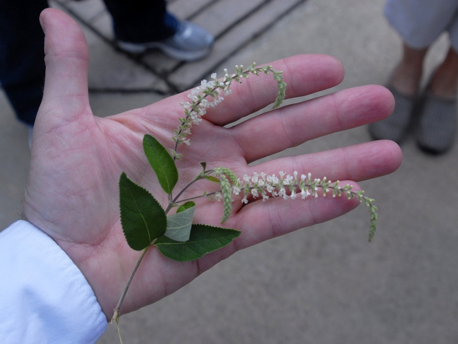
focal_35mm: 46
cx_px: 212
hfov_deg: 41.2
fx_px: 609
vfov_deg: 31.5
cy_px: 173
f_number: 6.3
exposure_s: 1/160
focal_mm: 28
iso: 400
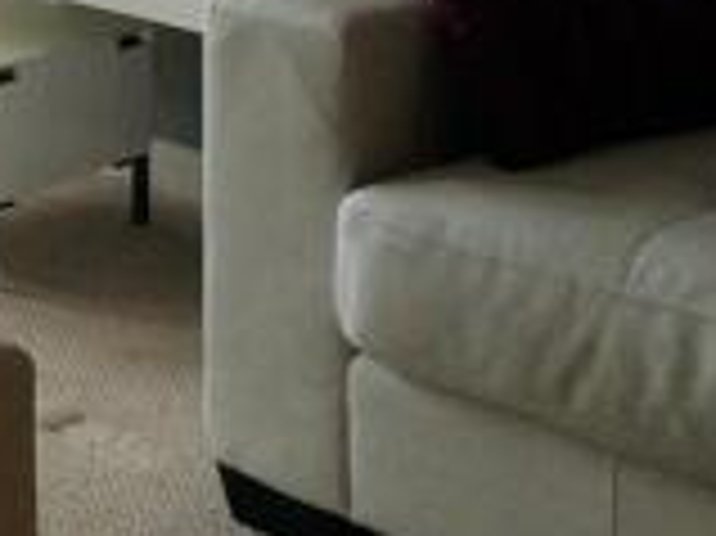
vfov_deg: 12.6
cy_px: -309
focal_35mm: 110
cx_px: -403
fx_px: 2274
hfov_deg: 16.2
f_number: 2.2
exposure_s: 1/30
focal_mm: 4.12
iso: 100
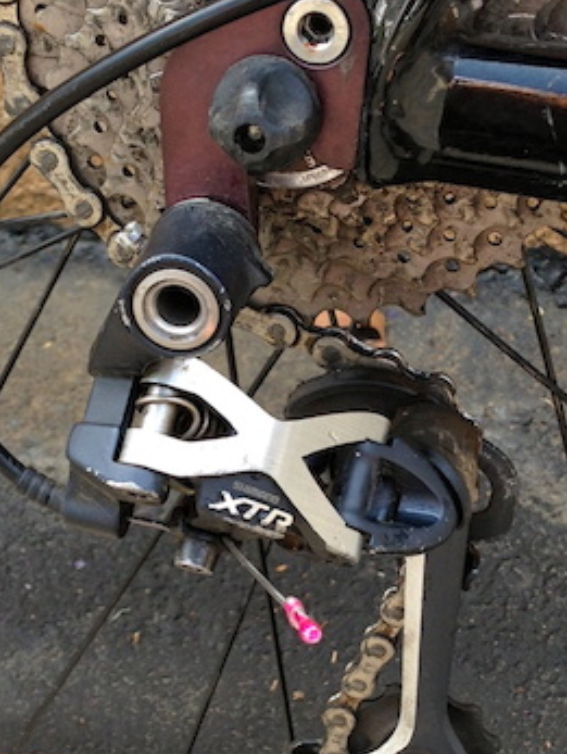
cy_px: 450
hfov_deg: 19.4
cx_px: 341
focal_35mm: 76
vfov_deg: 25.6
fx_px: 1657
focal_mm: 4.13
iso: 50
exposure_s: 1/154
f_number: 2.4
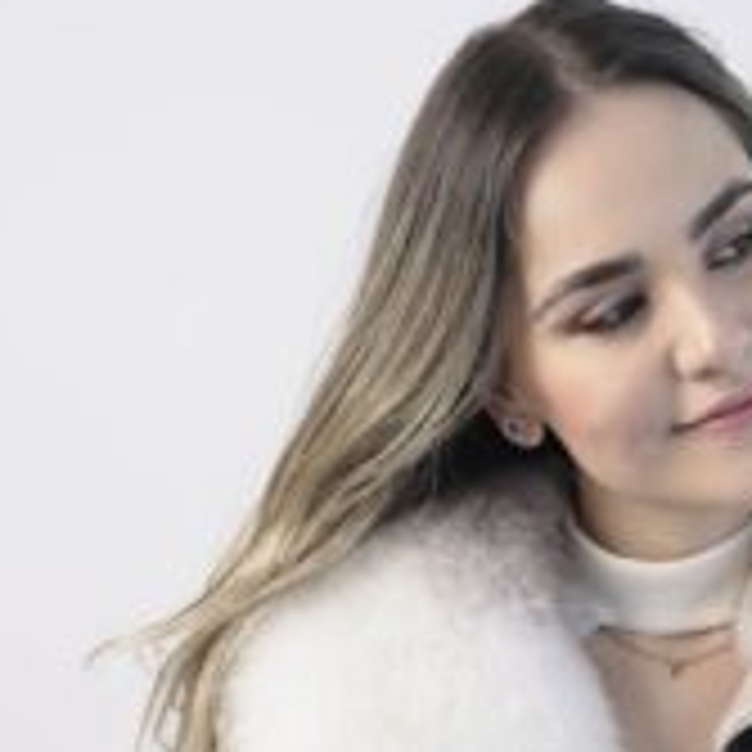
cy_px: 1024
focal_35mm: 179
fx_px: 4399
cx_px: 594
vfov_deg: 9.6
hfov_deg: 9.7
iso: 400
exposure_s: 1/200
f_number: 4
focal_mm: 67
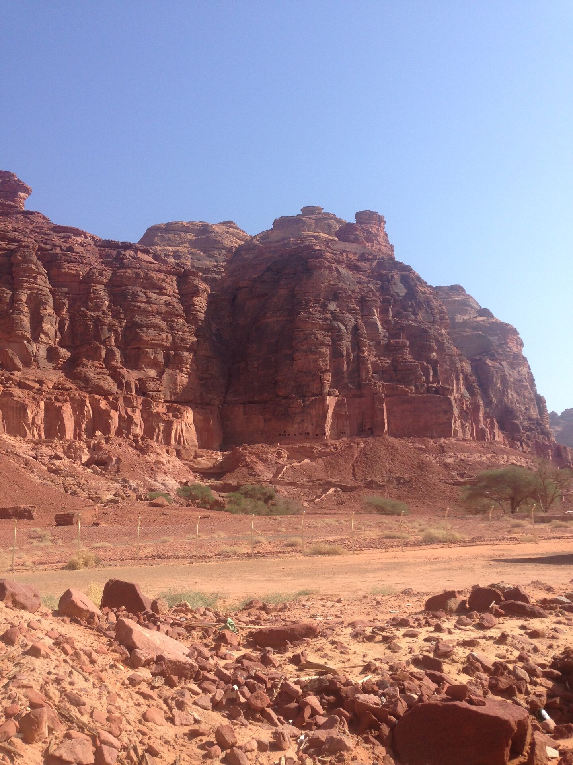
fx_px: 728
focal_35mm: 33
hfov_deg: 42.9
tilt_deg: +14.8
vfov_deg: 55.4
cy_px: 382
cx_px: 286
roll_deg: +1.0
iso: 50
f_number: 2.4
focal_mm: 4.12
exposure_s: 1/1323
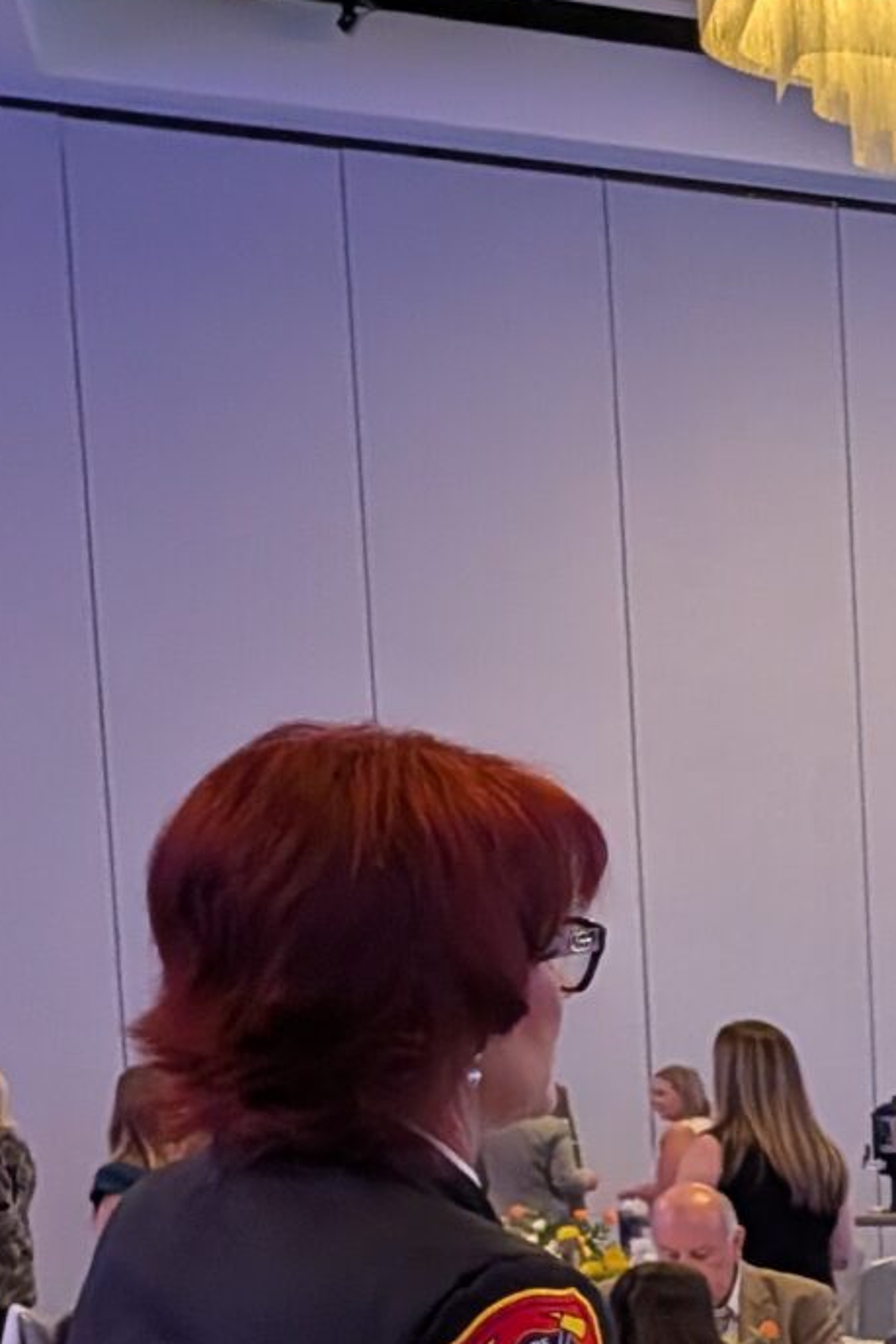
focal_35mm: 93
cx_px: 2282
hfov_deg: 11.6
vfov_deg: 20.7
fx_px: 3470
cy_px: 1545
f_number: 1.68
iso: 411
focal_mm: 6.9
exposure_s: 1/108
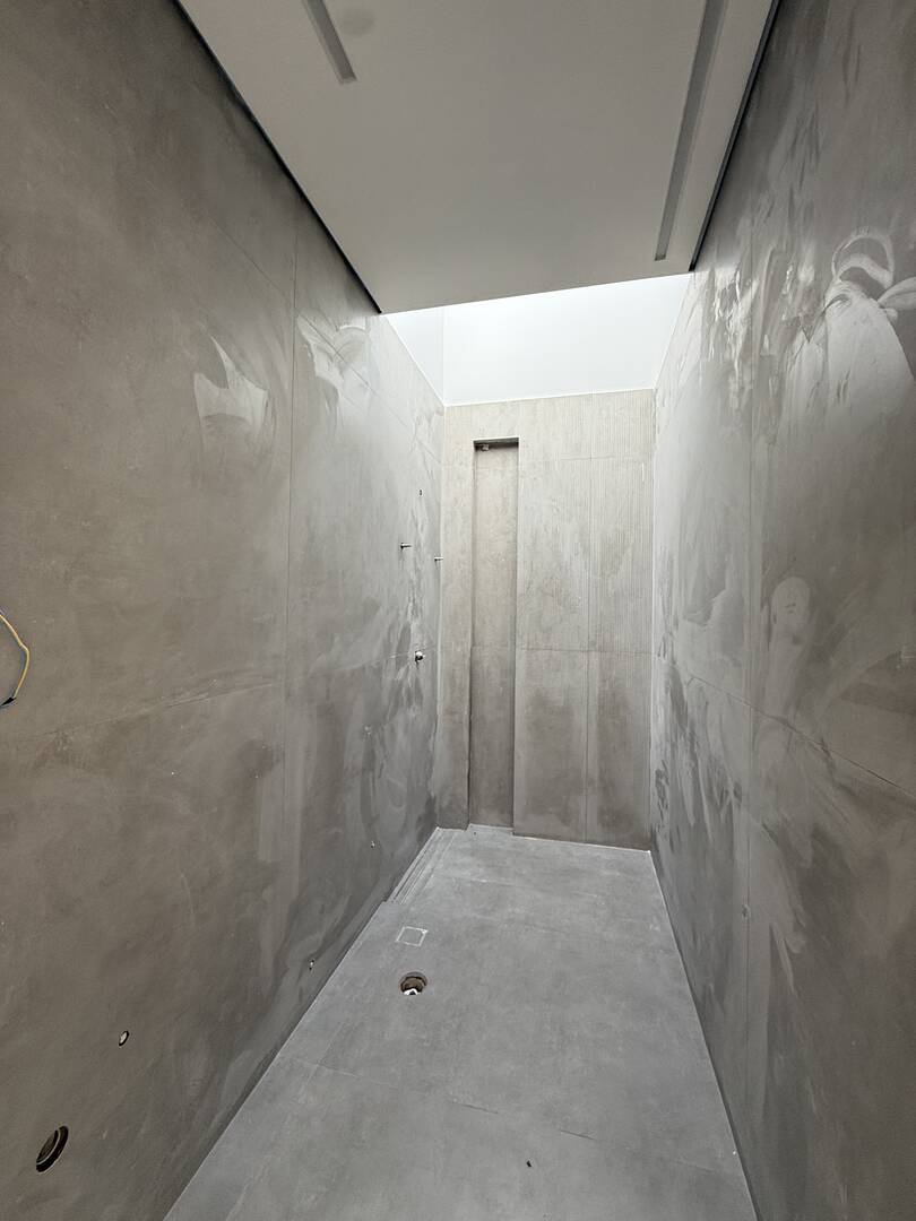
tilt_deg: -1.1
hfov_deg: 85.7
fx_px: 494
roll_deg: -1.0
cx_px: 458
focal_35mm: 14
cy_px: 610
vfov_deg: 102.1
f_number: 2.2
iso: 64
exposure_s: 1/133
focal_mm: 2.22
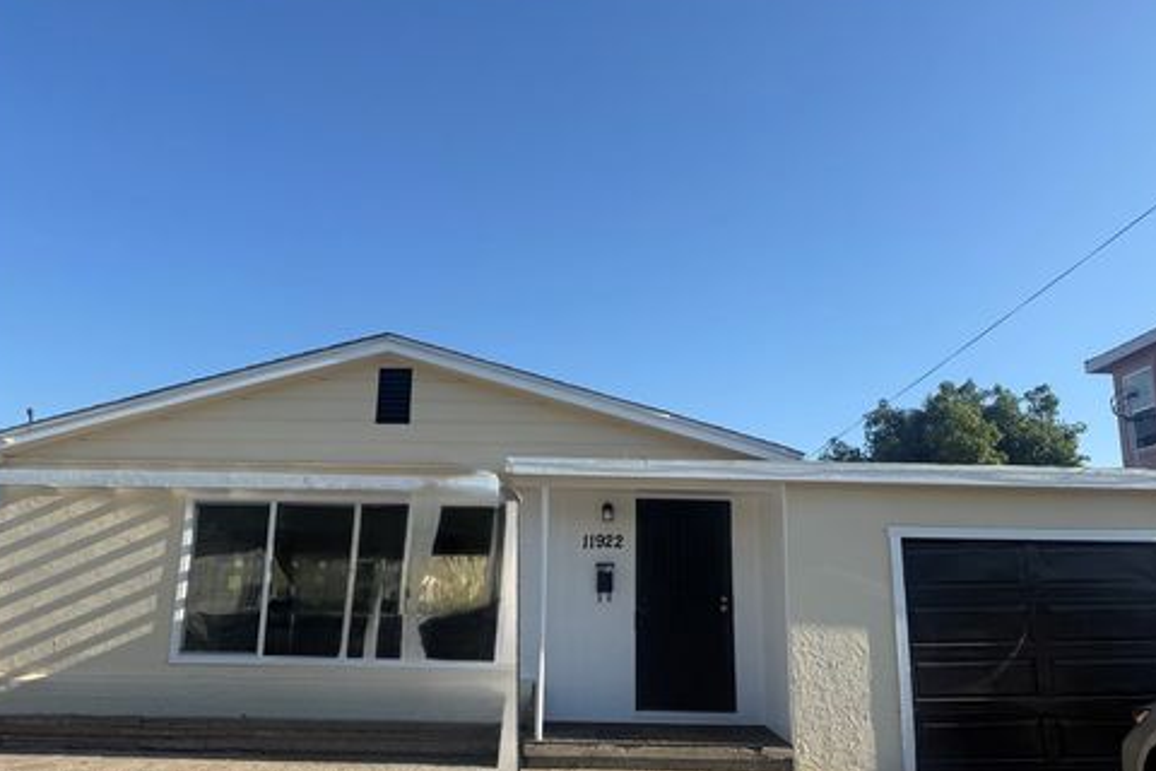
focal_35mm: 26
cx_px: 578
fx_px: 835
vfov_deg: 49.5
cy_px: 430
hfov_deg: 69.4
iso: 80
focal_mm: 6.76
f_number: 1.78
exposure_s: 1/3425
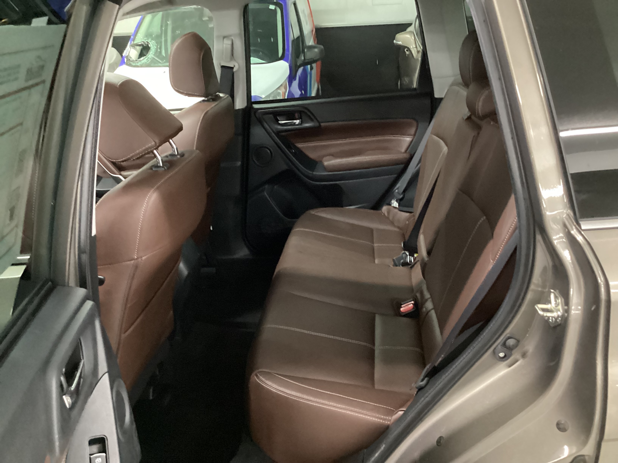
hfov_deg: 58.4
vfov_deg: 45.4
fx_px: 553
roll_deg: +2.6
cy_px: 232
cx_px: 309
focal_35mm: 31
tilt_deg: -23.0
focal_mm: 3.3
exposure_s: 1/17
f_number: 2.4
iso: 640
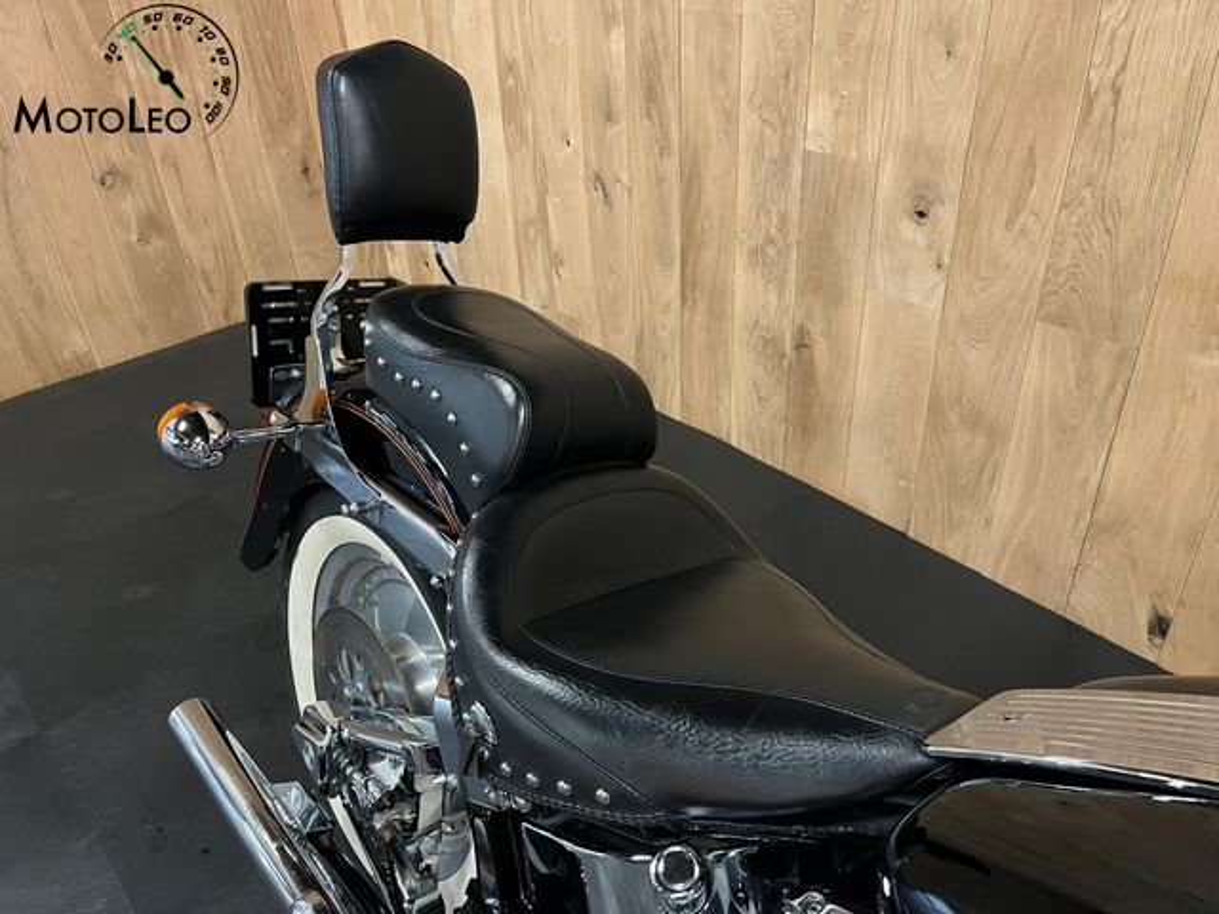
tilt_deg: -32.3
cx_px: 610
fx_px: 916
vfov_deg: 53.1
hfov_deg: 67.3
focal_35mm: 26
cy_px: 457
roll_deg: +3.2
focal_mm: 5.1
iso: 500
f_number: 1.6
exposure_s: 1/25
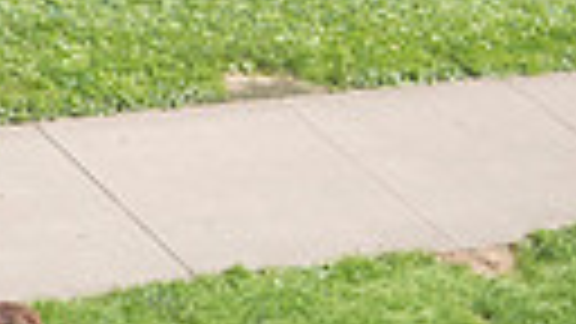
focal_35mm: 161
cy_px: 164
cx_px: -706
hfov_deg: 11.5
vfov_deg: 7.5
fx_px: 2459
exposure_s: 1/2500
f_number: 5
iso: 640
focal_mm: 34
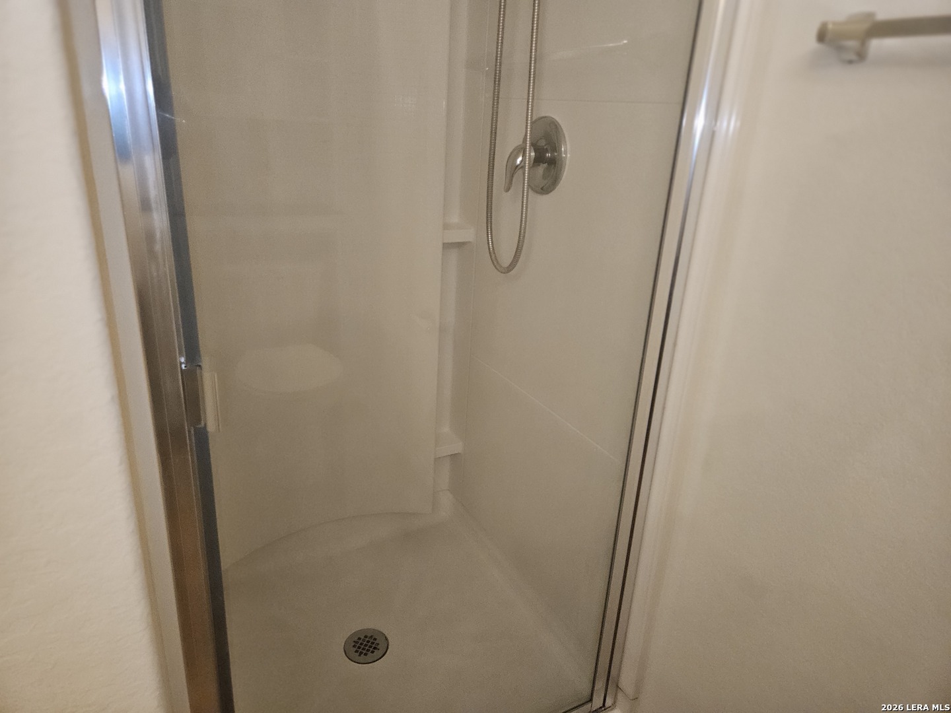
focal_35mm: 23
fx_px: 632
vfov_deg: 58.9
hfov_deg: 73.9
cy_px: 356
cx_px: 476
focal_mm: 5.4
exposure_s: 1/120
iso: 640
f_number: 1.8
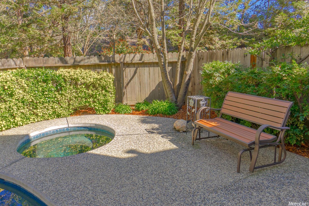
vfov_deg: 59.5
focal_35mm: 21
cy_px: 103
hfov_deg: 81.2
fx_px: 180
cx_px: 154
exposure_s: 1/80
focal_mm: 14
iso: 100
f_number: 7.1
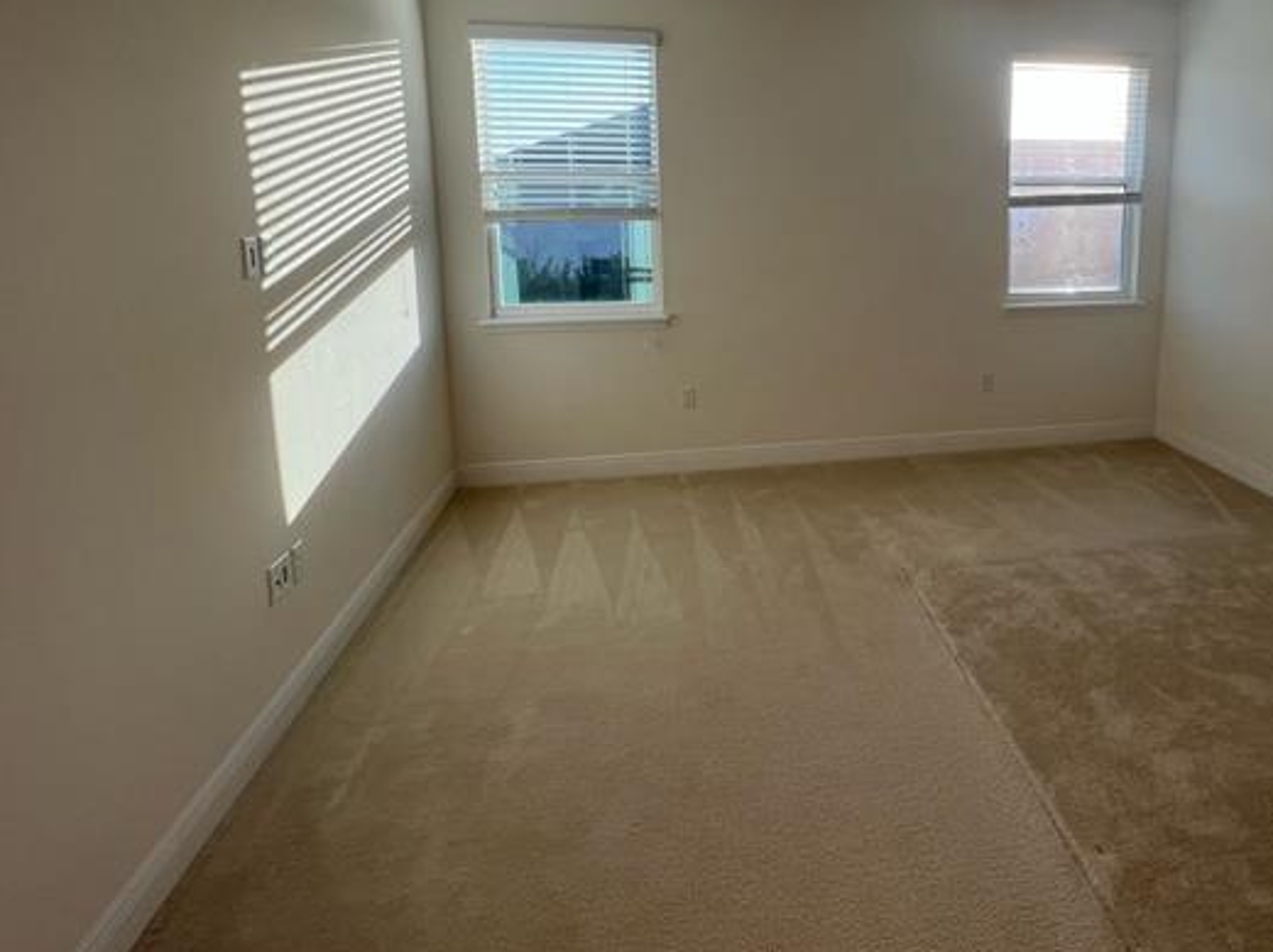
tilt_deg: -9.0
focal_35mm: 20
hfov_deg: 78.8
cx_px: 859
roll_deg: -0.2
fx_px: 735
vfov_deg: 63.9
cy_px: 302
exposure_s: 1/137
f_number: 1.8
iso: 32
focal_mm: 1.57
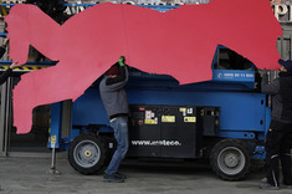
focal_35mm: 73
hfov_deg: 27.7
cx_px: 151
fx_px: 591
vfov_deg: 18.4
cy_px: 35
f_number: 5.6
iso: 640
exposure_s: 1/160
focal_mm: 38
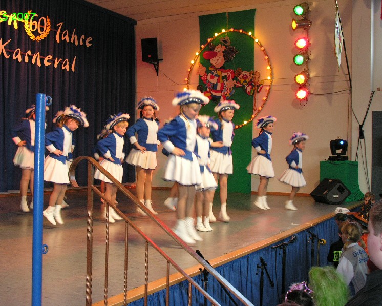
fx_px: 509
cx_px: 180
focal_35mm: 45
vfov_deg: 33.4
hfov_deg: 41.1
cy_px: 153
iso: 200
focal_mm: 11
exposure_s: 1/31.2
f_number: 4.1
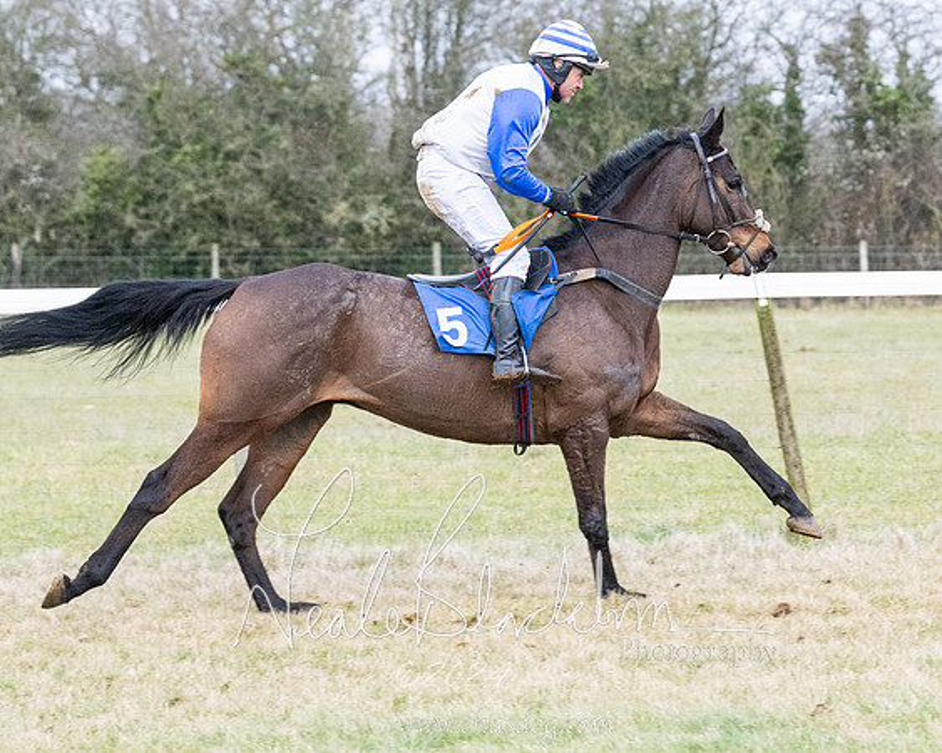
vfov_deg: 7.0
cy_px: 481
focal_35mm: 219
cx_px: 665
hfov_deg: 8.8
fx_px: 6110
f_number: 4
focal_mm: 95
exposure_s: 1/1000
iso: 1600
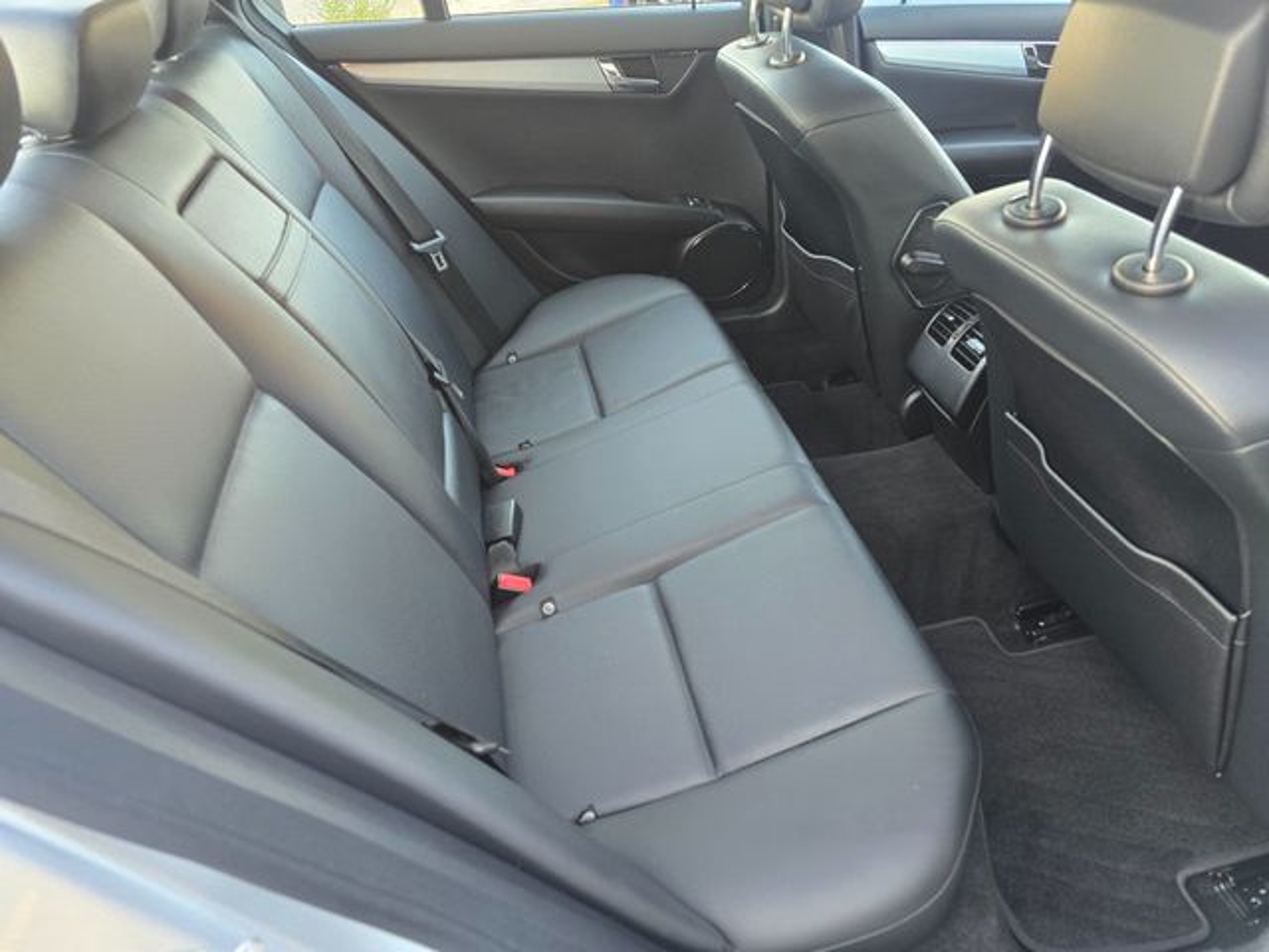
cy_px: 476
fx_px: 843
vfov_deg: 58.9
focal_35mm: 23
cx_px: 634
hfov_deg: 73.9
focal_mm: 6.3
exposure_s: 1/120
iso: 320
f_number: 1.7
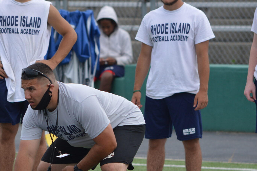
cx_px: 87
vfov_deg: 2.5
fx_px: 3936
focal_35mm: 552
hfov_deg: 3.7
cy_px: 112
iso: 110
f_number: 5.6
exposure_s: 1/500
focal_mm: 195
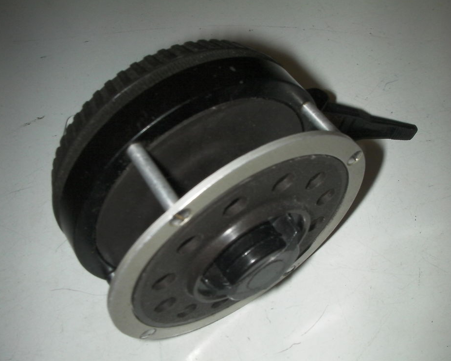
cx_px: 233
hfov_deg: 45.8
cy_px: 181
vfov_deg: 37.3
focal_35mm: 40
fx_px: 534
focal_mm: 6.3
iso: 200
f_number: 5.6
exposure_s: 1/30
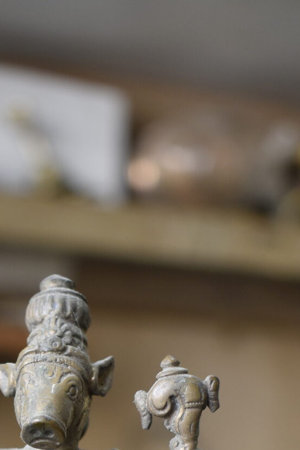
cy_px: 669
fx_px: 1499
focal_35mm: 120
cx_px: 112
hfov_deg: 11.4
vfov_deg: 15.7
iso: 400
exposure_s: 1/30
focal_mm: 26
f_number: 4
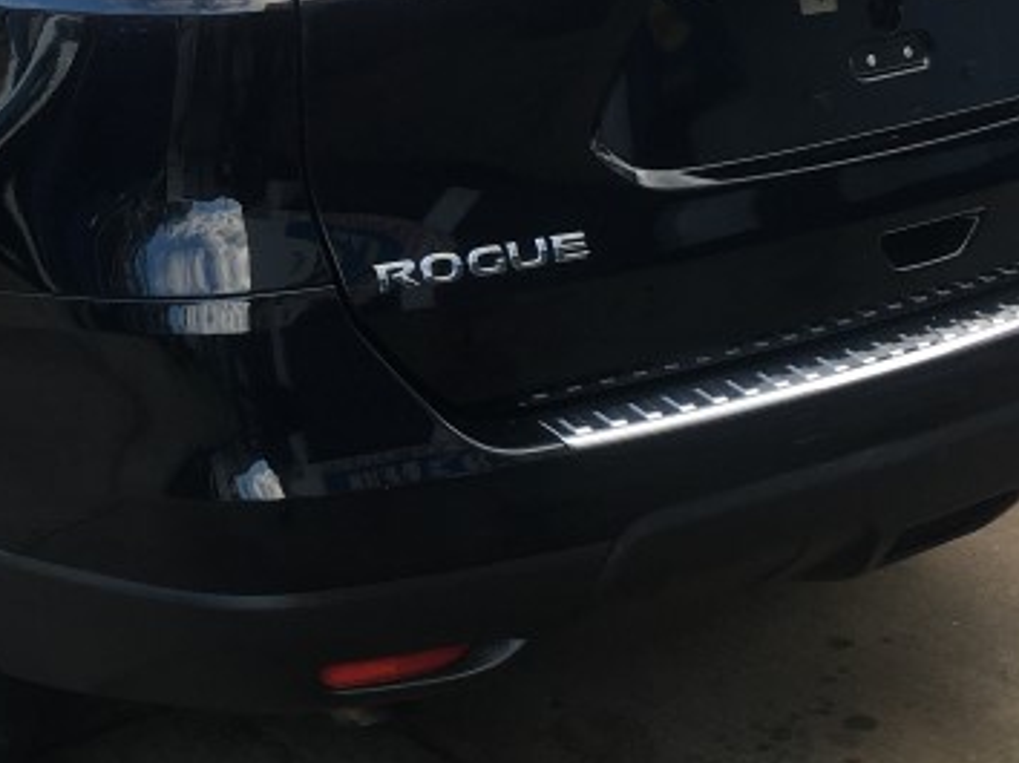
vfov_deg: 17.2
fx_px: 2471
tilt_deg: -13.9
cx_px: 193
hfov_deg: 22.9
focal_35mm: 84
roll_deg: +3.2
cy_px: 29
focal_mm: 4.15
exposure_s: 1/191
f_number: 2.2
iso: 25
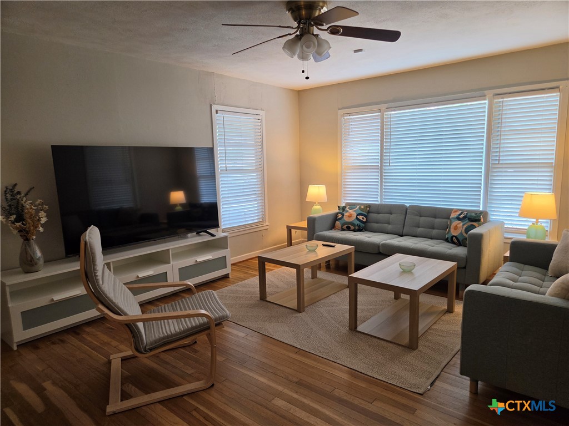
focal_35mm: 23
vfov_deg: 58.9
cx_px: 284
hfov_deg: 73.9
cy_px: 213
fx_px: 378
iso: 100
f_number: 1.8
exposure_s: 1/120
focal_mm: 5.4
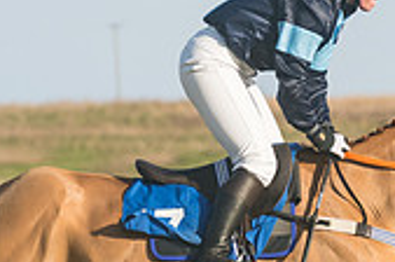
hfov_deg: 2.6
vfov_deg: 1.7
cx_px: 297
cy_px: 227
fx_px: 8728
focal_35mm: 797
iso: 400
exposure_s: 1/5000
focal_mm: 155
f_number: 5
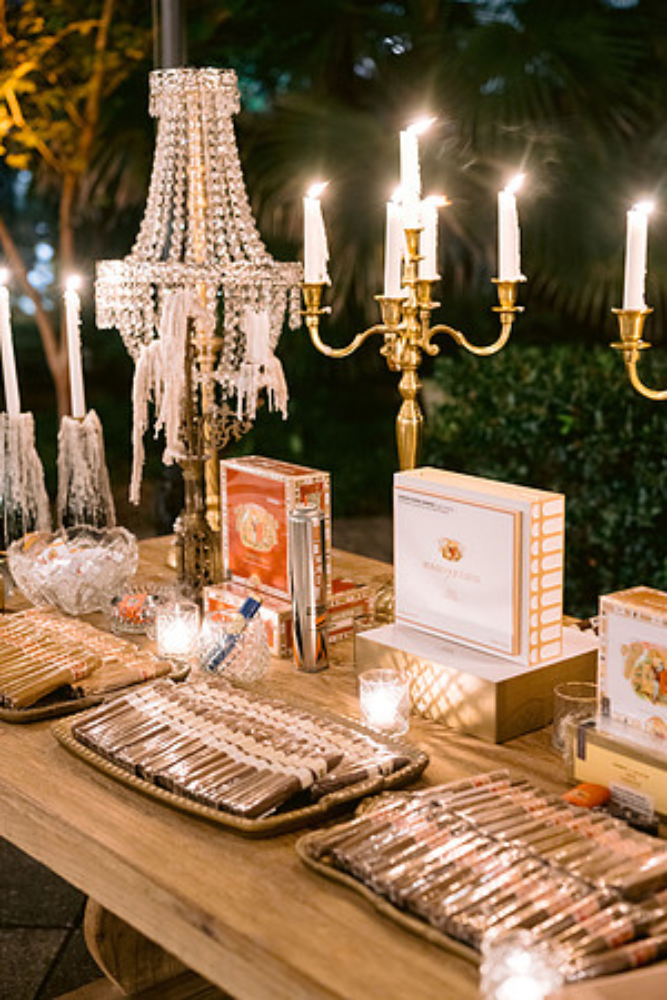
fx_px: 1389
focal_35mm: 50
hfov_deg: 27.0
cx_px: 334
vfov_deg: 39.6
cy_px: 500
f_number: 2.8
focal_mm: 50
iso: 1600
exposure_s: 1/20
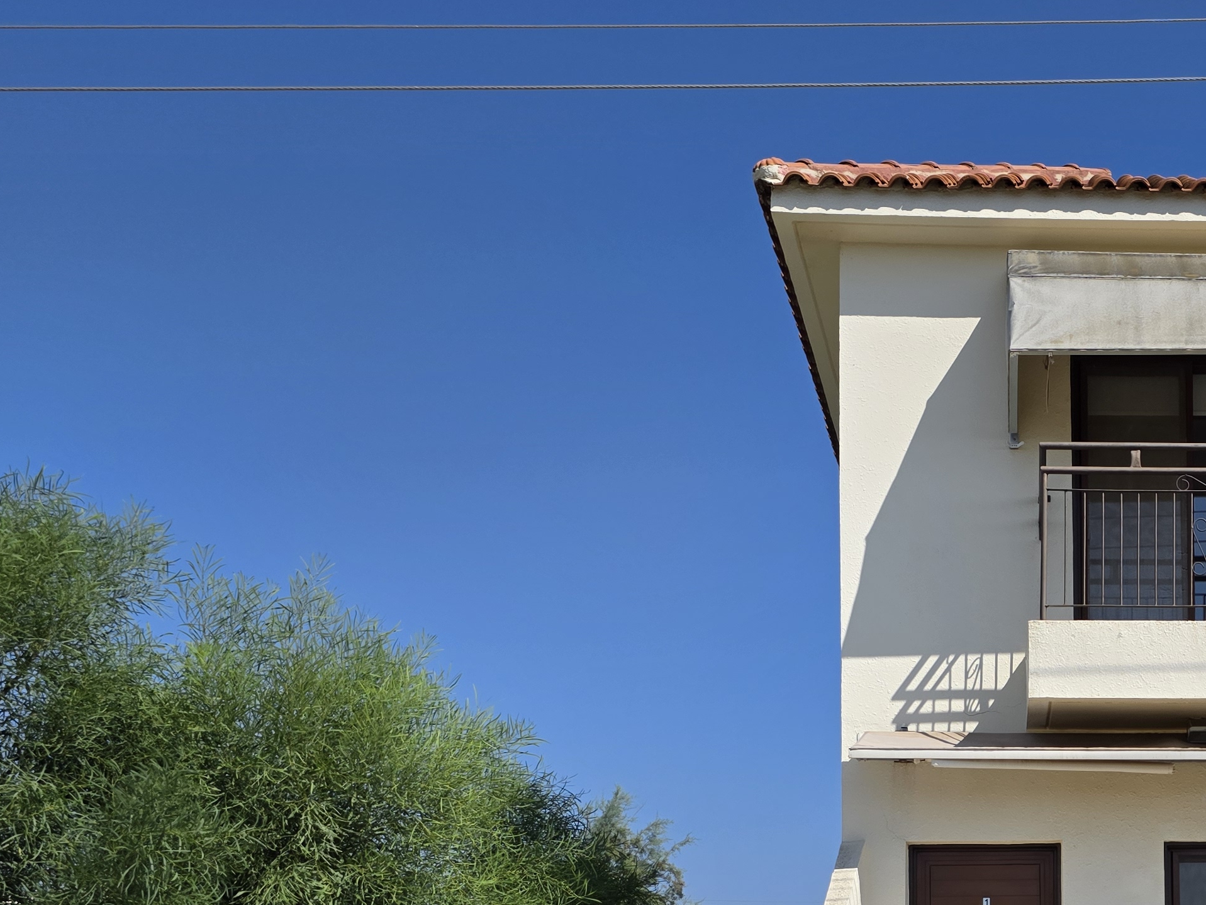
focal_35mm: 48
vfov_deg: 28.9
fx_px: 1672
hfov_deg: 36.6
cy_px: 832
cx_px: 1131
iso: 50
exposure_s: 1/7944
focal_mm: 6.3
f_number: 1.7
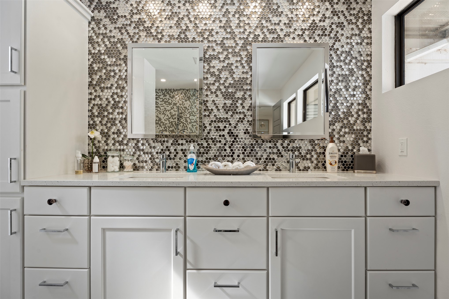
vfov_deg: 68.3
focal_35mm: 18
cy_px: 150
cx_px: 224
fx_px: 221
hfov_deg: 91.0
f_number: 8
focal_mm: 17.7
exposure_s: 1/13
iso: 200
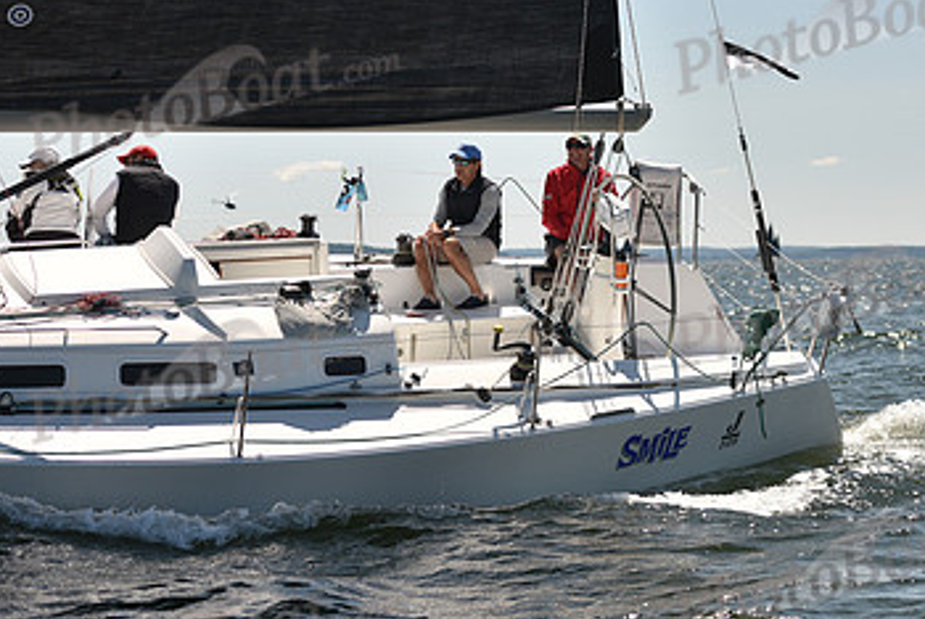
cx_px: 539
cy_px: 200
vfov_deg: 11.8
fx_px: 2983
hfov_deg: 17.6
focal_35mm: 116
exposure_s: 1/1600
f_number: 3.5
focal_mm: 70
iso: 250
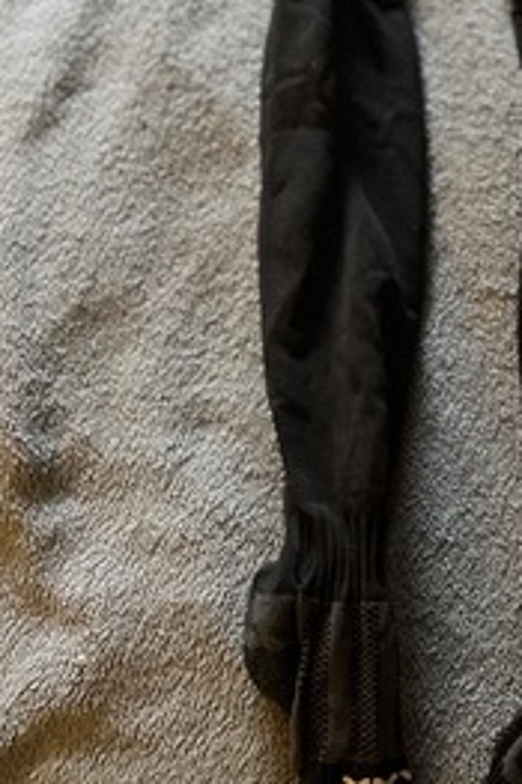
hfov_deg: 33.7
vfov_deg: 51.9
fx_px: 806
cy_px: 385
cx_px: 486
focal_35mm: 37
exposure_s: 1/30
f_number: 1.5
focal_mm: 5.7
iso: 800
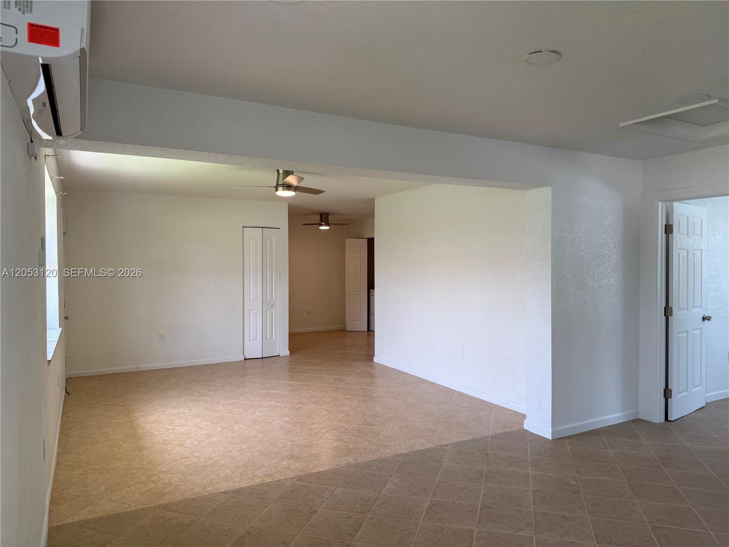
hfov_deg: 71.6
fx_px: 505
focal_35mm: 24
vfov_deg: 56.8
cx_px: 364
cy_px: 274
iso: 80
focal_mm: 6.76
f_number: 1.78
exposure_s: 1/253
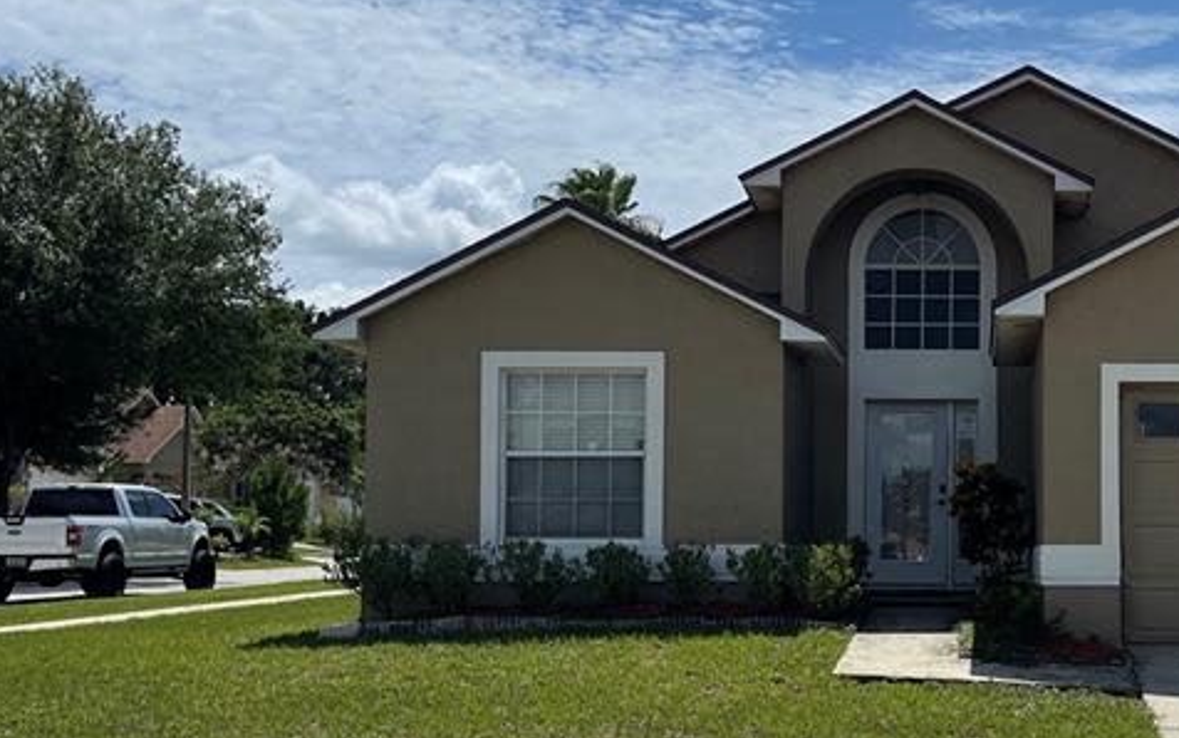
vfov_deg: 22.7
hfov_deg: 34.4
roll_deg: +0.6
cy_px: 446
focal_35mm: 57
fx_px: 1832
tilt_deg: +3.6
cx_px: 976
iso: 32
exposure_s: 1/7407
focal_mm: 5.1
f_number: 1.6
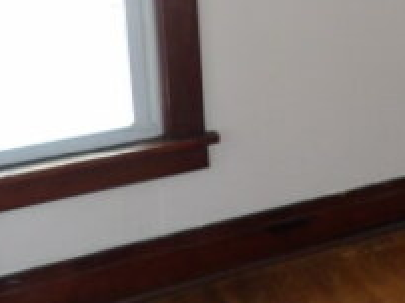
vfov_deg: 17.9
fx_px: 924
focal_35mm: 79
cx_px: 552
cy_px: -46
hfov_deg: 21.8
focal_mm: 4.3
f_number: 3.2
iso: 200
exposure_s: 1/33
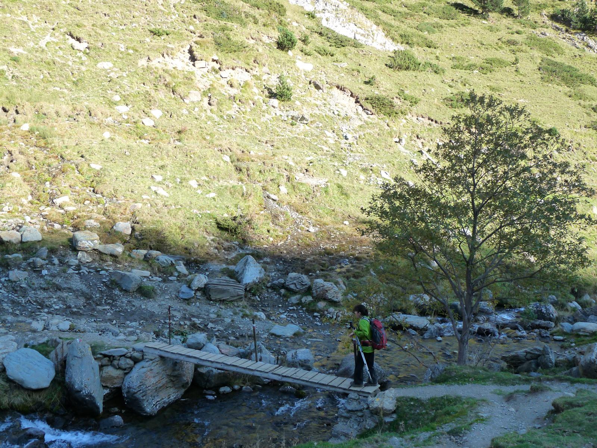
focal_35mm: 34
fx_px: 586
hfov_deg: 54.0
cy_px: 224
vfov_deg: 41.8
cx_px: 298
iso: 160
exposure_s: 1/200
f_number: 4
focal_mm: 6.1
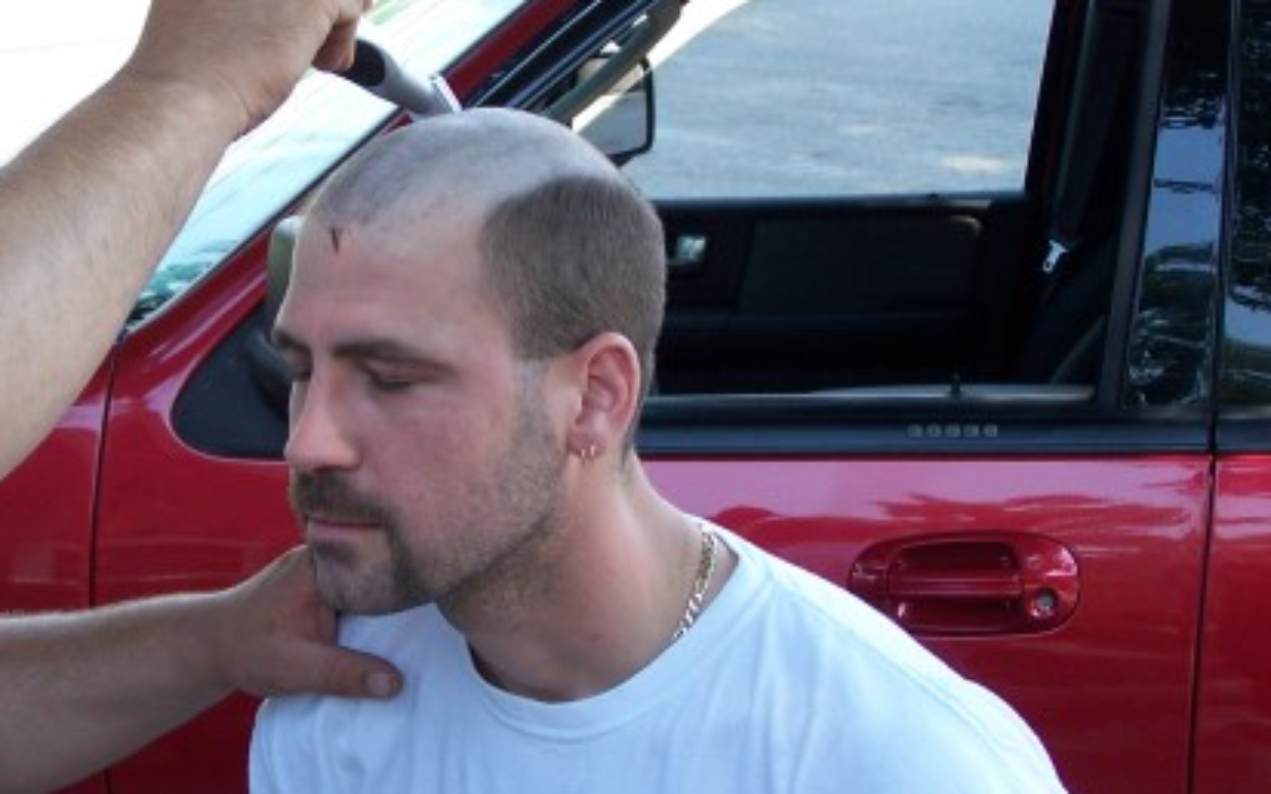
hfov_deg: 21.3
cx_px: 335
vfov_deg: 13.5
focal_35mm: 97
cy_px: 363
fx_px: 3360
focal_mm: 9.8
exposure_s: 1/180
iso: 80
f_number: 3.1
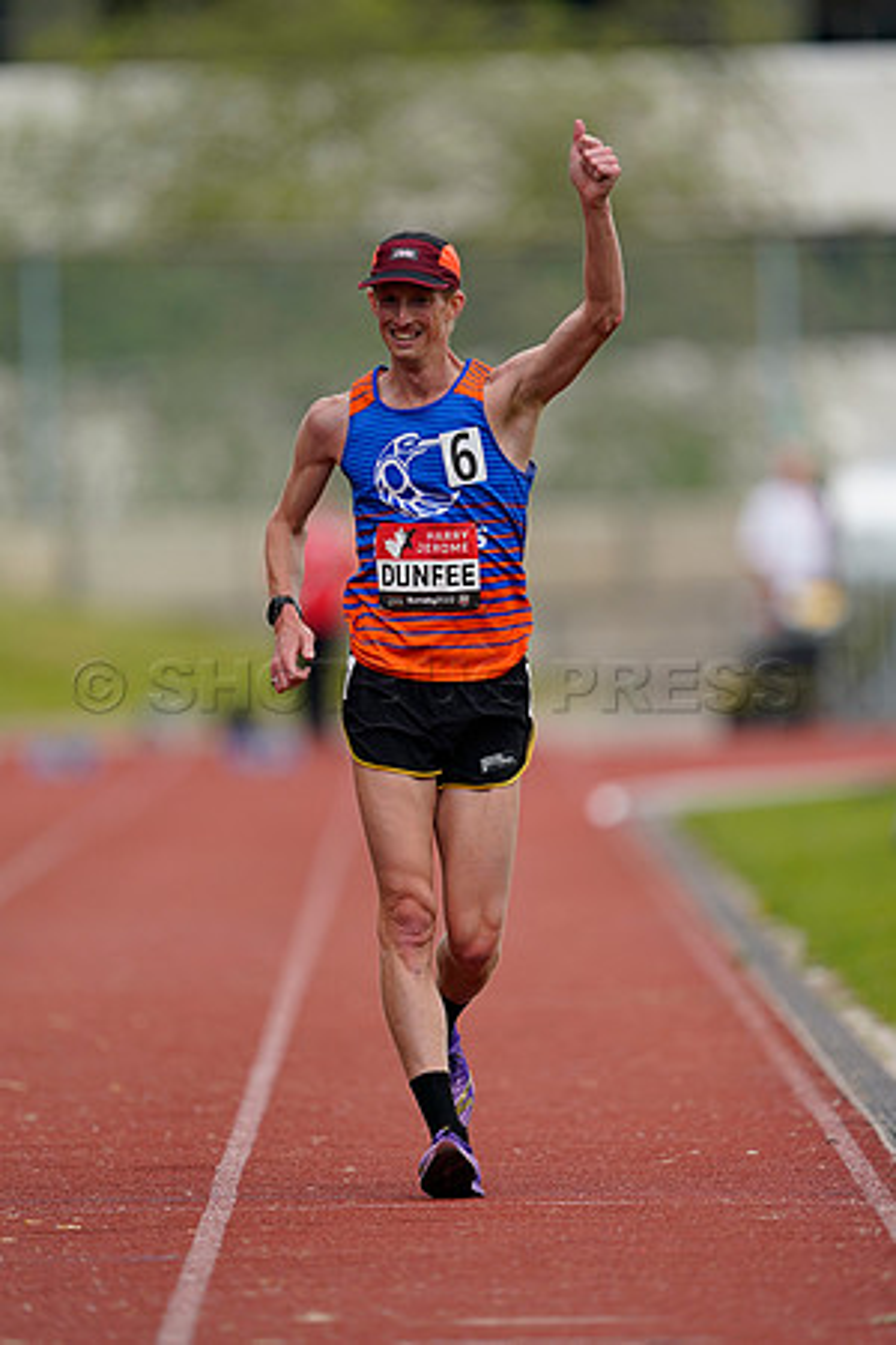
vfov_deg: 3.4
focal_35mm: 600
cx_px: 448
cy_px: 672
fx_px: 22398
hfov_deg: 2.3
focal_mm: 600
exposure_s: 1/640
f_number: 4
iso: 320
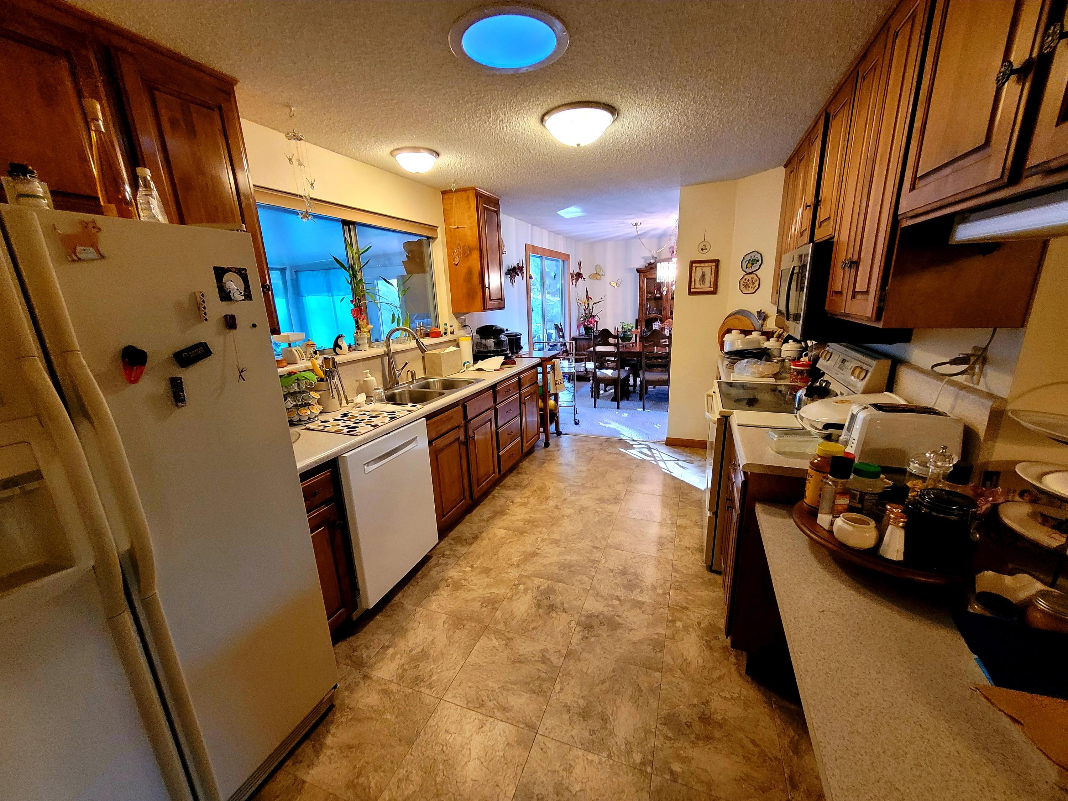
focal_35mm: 13
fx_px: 401
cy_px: 400
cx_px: 534
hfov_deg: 106.2
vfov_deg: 89.9
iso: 400
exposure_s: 1/59
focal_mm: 1.74
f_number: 2.2
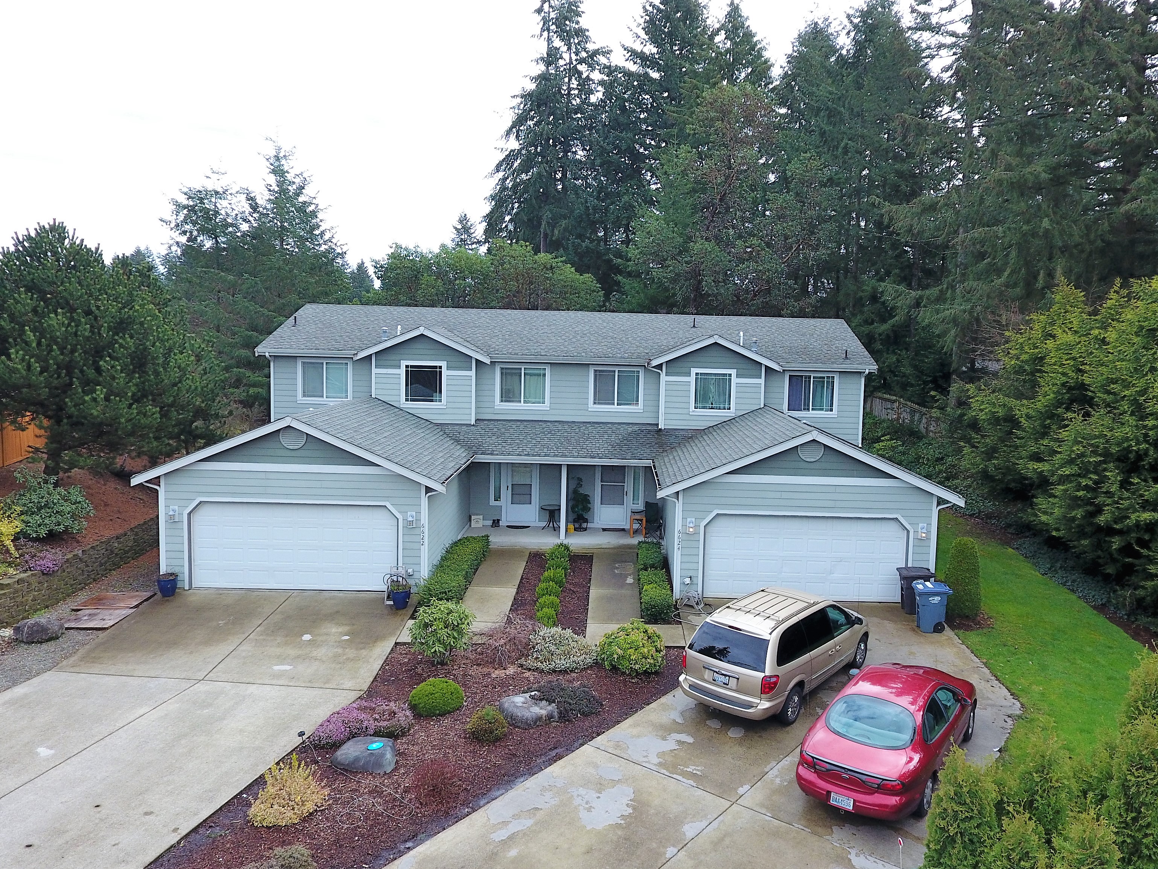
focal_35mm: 26
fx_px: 870
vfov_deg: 53.1
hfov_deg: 67.2
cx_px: 632
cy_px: 420
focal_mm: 3.61
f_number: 2.8
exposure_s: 1/290
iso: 100
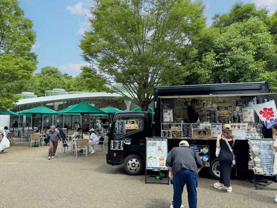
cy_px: 104
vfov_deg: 56.8
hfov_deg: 71.6
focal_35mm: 24
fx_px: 192
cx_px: 138
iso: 80
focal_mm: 6.76
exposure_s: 1/1366
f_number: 1.78
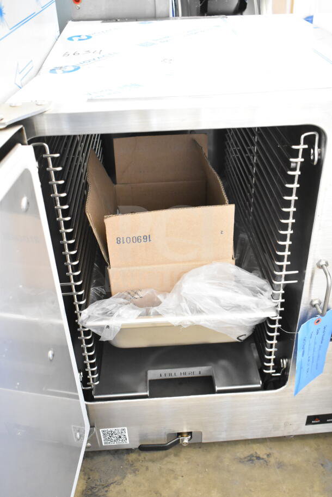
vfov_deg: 55.1
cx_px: 166
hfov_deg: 38.4
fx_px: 477
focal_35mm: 34
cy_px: 248
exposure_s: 1/40
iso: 3600
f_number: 3.8
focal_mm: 23
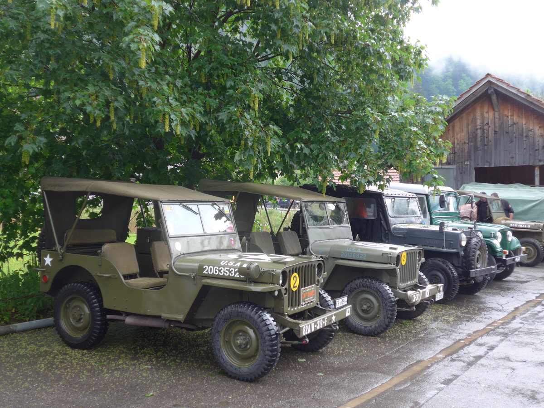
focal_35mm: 41
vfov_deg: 35.1
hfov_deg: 45.8
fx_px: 644
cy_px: 204
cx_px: 272
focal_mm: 8.4
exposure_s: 1/125
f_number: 2.8
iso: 80
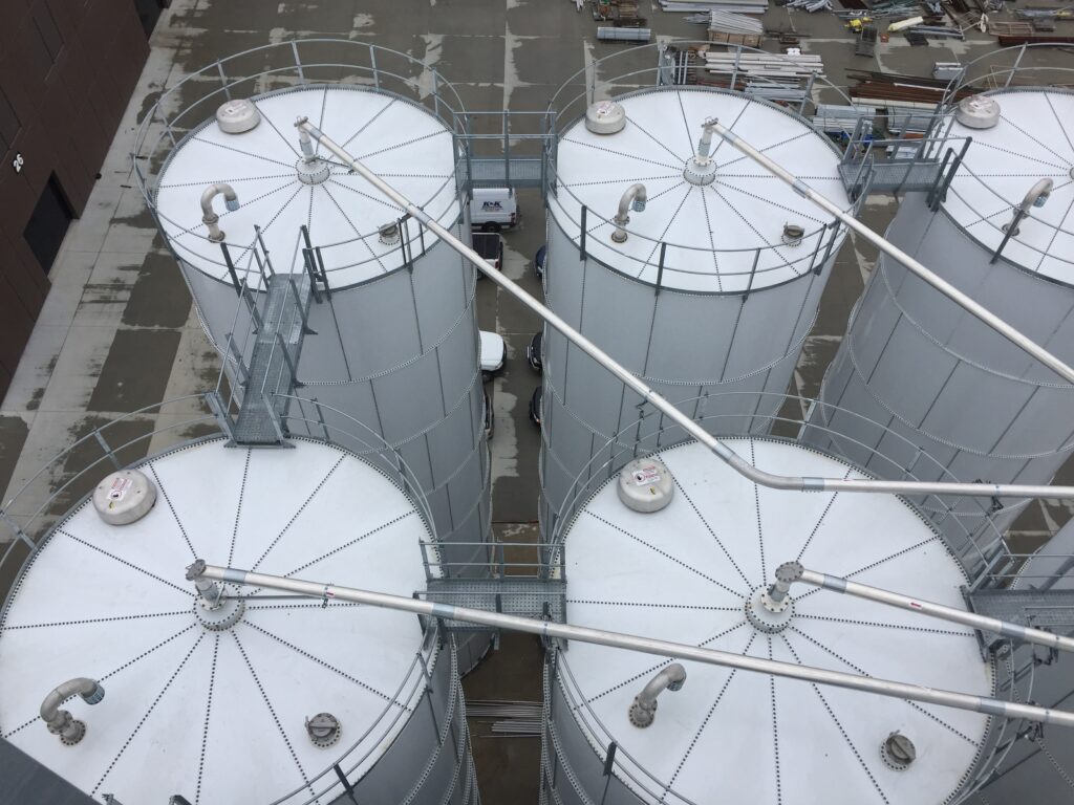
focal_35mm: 29
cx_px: 537
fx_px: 900
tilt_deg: -53.9
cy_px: 402
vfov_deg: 48.2
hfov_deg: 61.7
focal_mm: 4.15
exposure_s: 1/520
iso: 32
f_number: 2.2
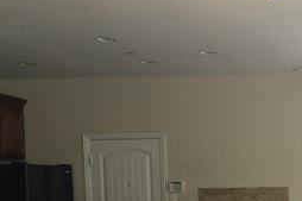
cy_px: 234
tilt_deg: -3.1
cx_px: 322
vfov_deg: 17.2
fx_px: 637
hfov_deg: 25.0
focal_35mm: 76
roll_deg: -0.6
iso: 80
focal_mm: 4.15
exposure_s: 1/17
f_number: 2.2
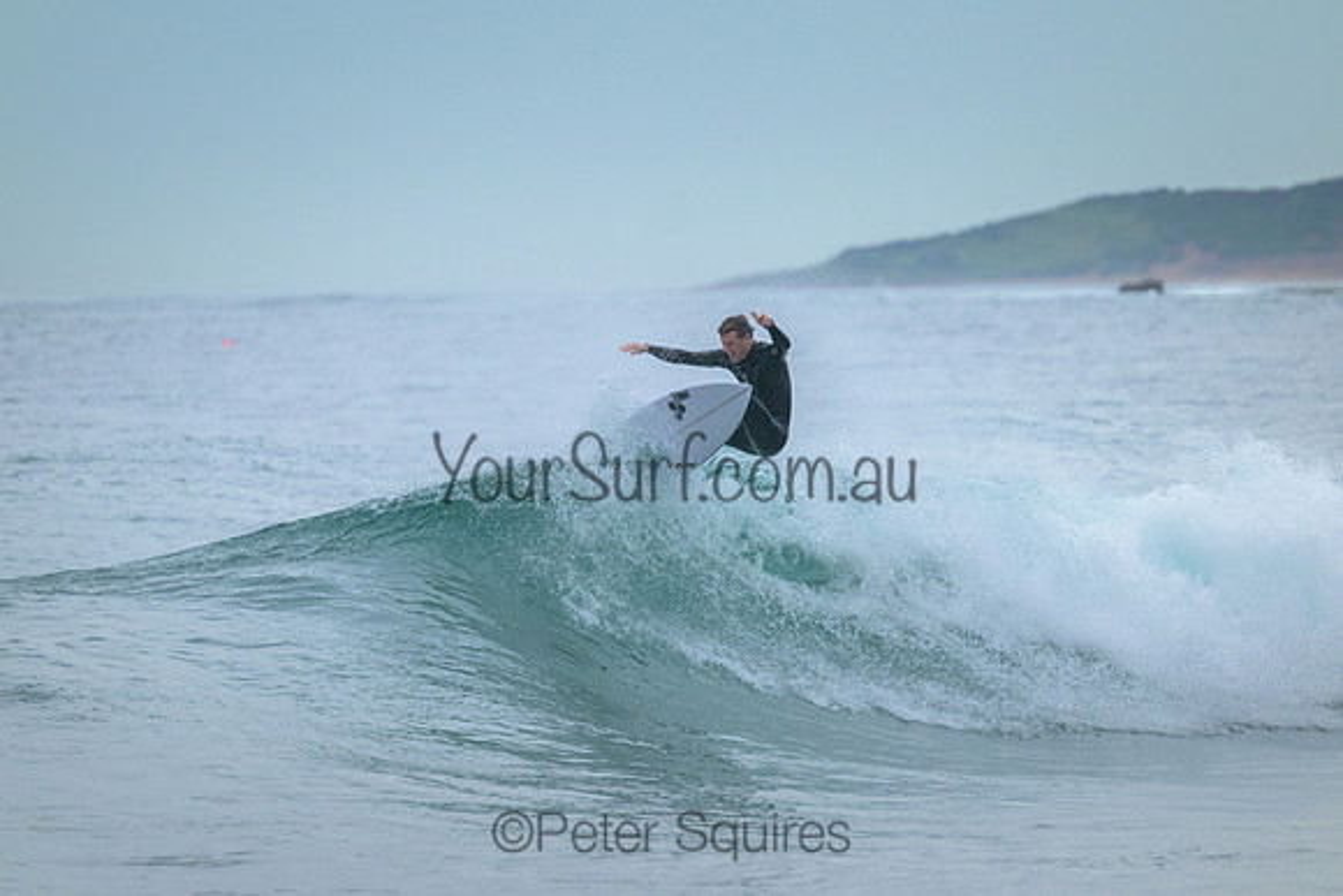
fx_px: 23134
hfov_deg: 3.3
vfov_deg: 2.2
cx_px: 672
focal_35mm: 620
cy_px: 448
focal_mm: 620
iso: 3200
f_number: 11
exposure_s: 1/1250
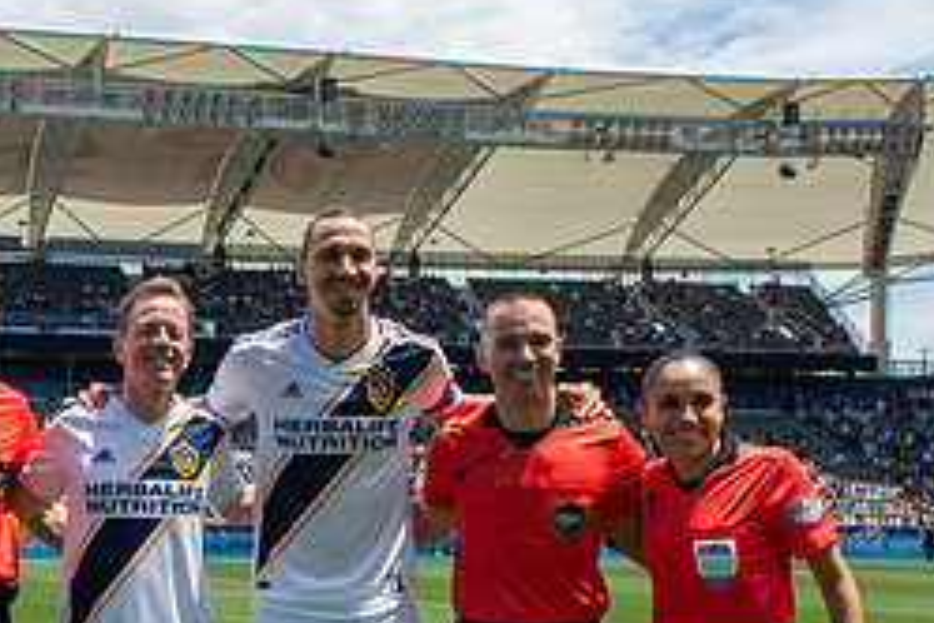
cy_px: 614
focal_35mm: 56
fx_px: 1453
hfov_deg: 33.9
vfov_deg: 23.3
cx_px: 113
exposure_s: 1/1000
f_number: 5.6
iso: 200
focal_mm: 24
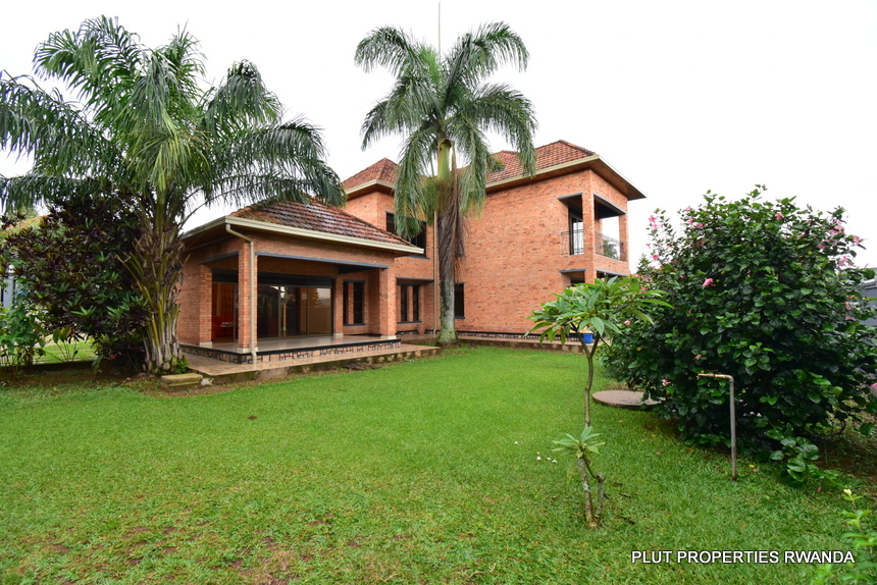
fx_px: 366
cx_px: 438
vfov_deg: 77.4
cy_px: 292
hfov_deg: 100.4
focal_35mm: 15
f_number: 8
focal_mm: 10
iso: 800
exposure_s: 1/30
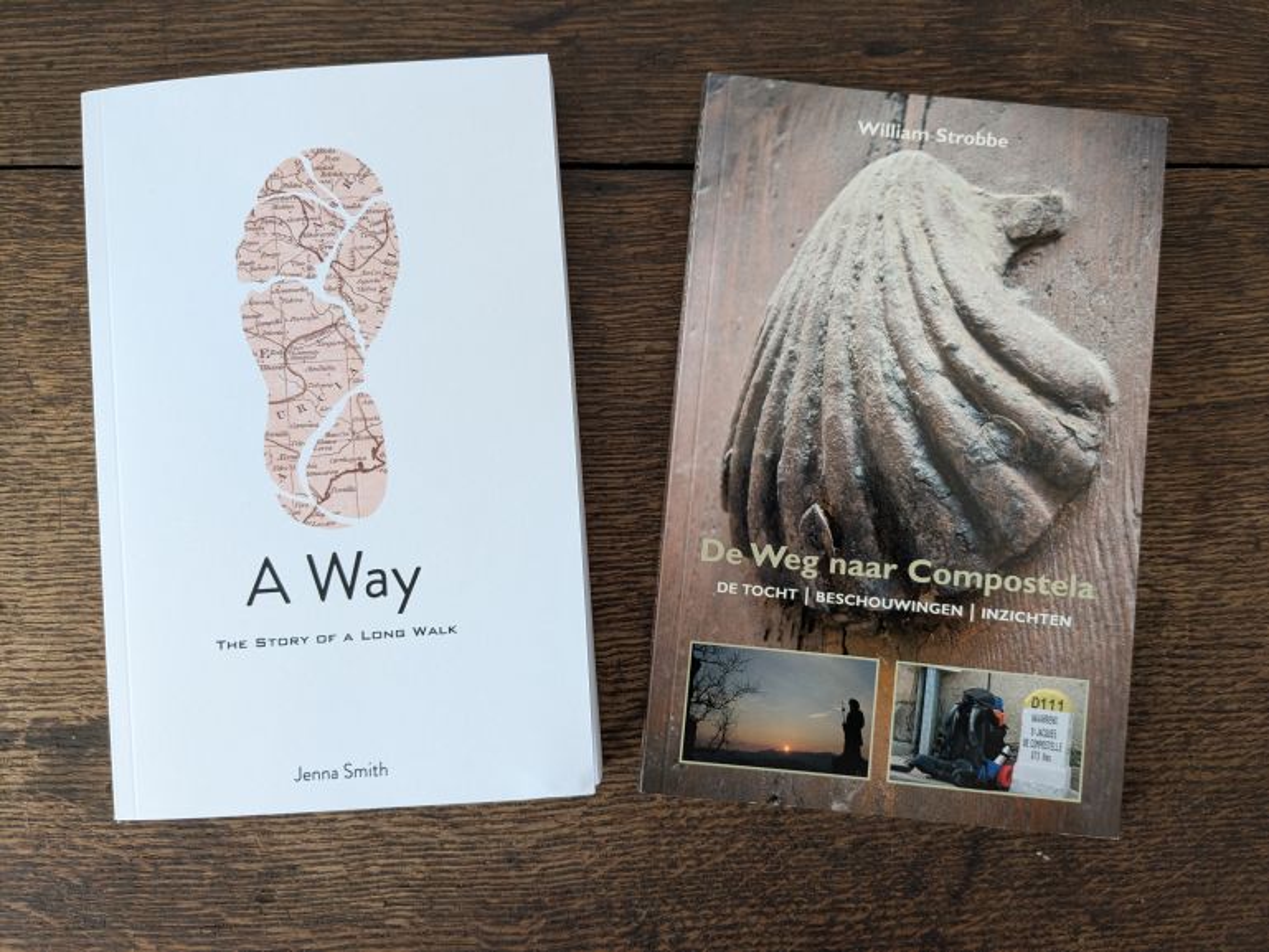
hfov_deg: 65.3
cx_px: 634
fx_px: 990
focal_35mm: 27
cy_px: 476
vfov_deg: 51.4
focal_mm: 4.38
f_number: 1.73
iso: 78
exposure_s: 1/50
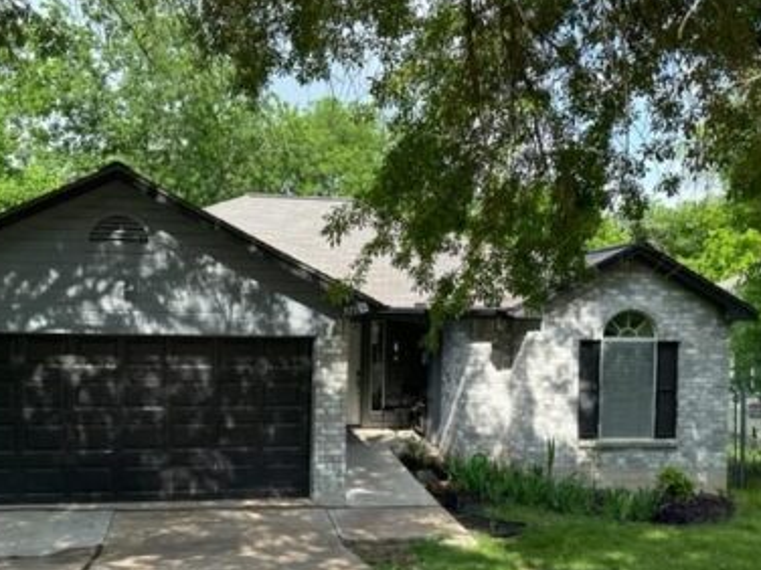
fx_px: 747
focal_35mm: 34
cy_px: 311
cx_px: 317
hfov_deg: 53.7
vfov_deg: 41.8
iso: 80
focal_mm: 6.86
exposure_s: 1/1357
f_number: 1.78
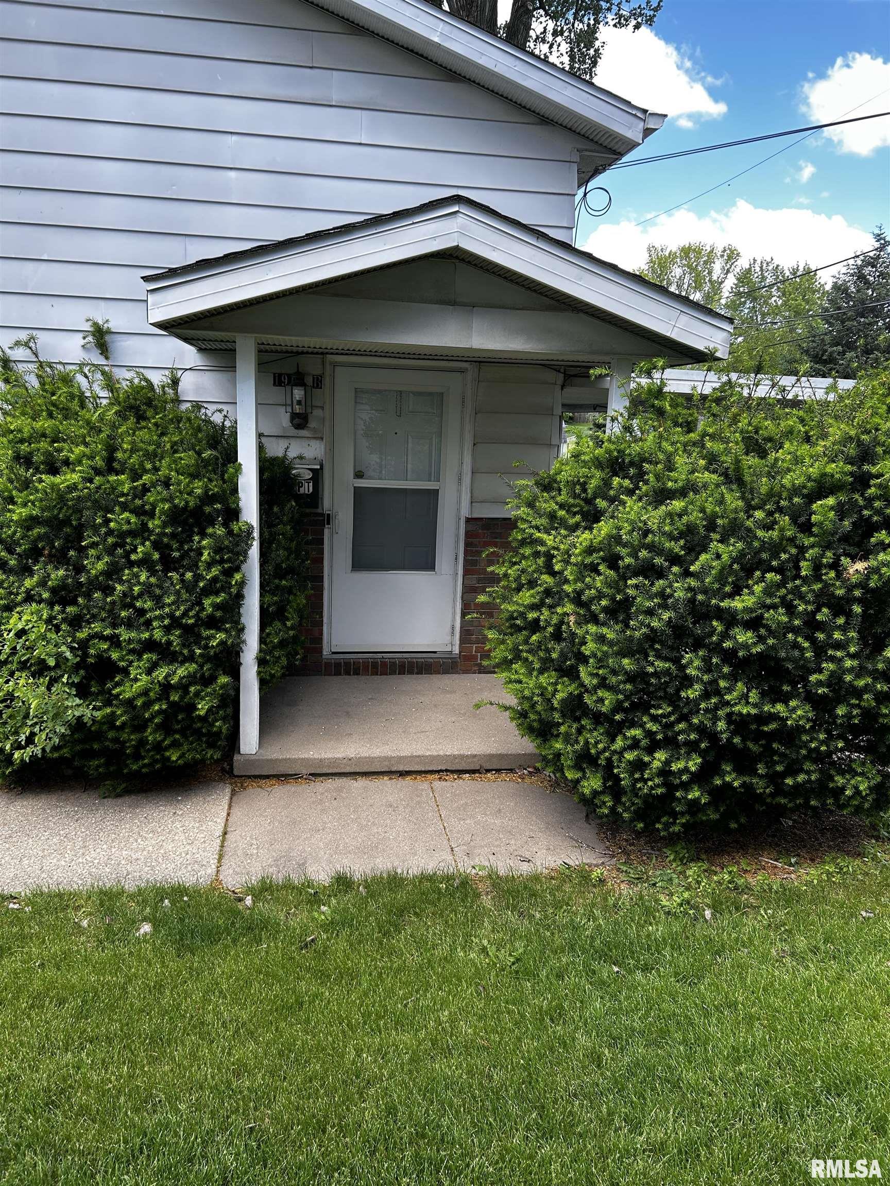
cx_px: 445
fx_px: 891
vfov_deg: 67.3
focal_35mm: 26
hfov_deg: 53.1
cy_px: 593
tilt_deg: -13.2
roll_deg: -2.2
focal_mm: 5.7
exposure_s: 1/329
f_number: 1.5
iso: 50
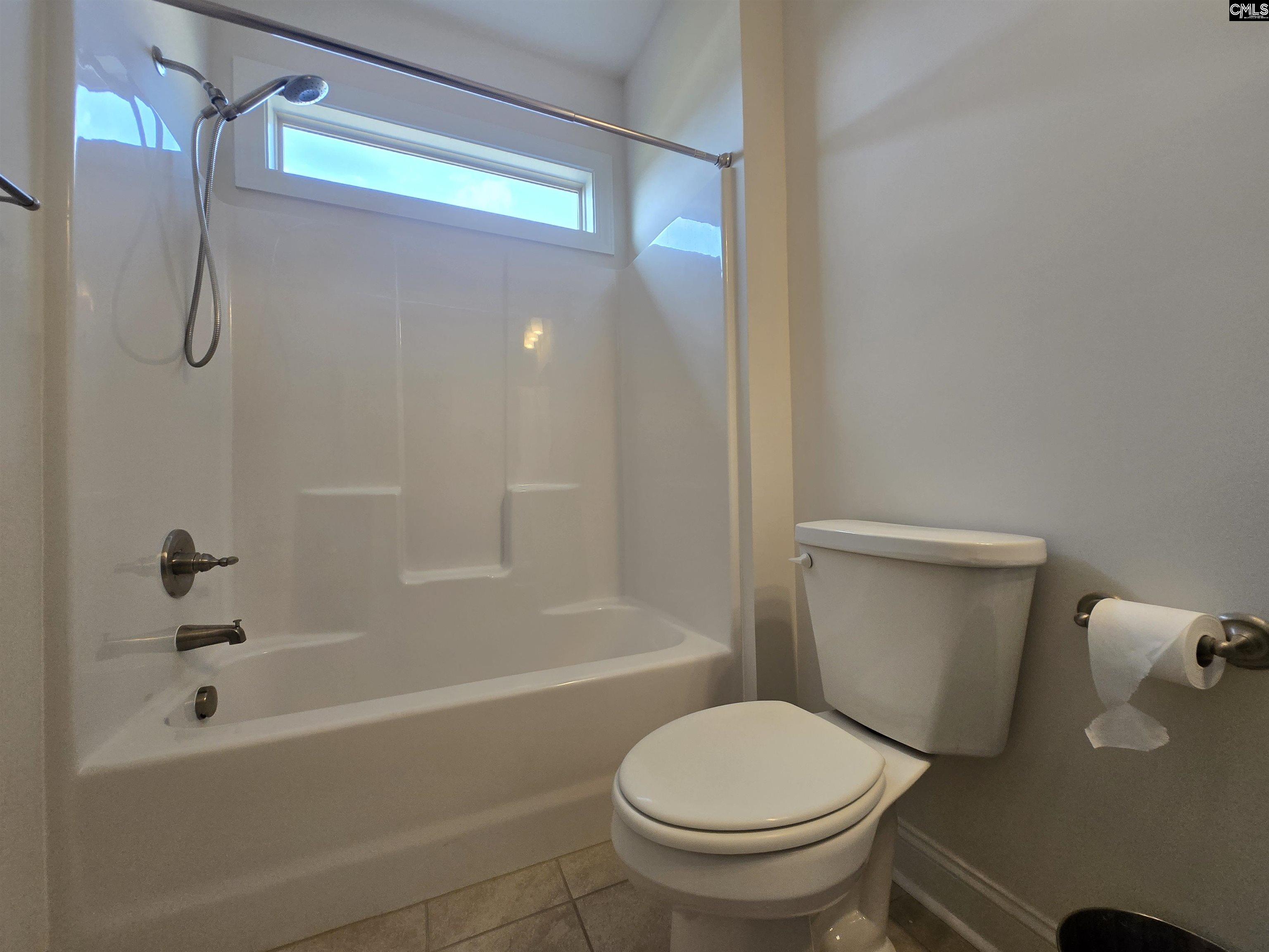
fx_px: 477
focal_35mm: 13
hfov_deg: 106.2
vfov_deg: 89.9
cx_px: 634
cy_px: 476
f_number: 2.2
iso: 64
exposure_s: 1/60
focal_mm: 1.7
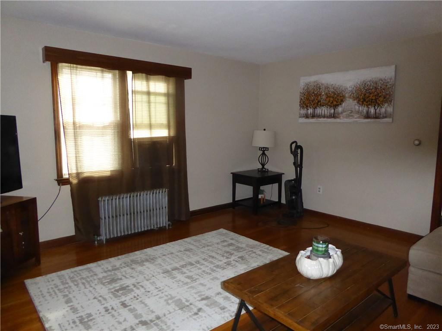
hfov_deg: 69.4
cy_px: 166
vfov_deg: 54.9
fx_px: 319
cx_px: 221
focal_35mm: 25
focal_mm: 4.3
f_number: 3.3
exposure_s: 1/60
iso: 800
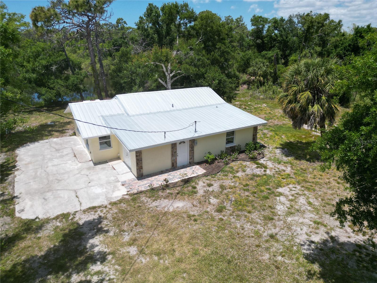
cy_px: 142
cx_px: 188
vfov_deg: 56.8
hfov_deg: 71.6
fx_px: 261
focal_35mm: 24
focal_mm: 6.72
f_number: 1.7
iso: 140
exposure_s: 1/5000
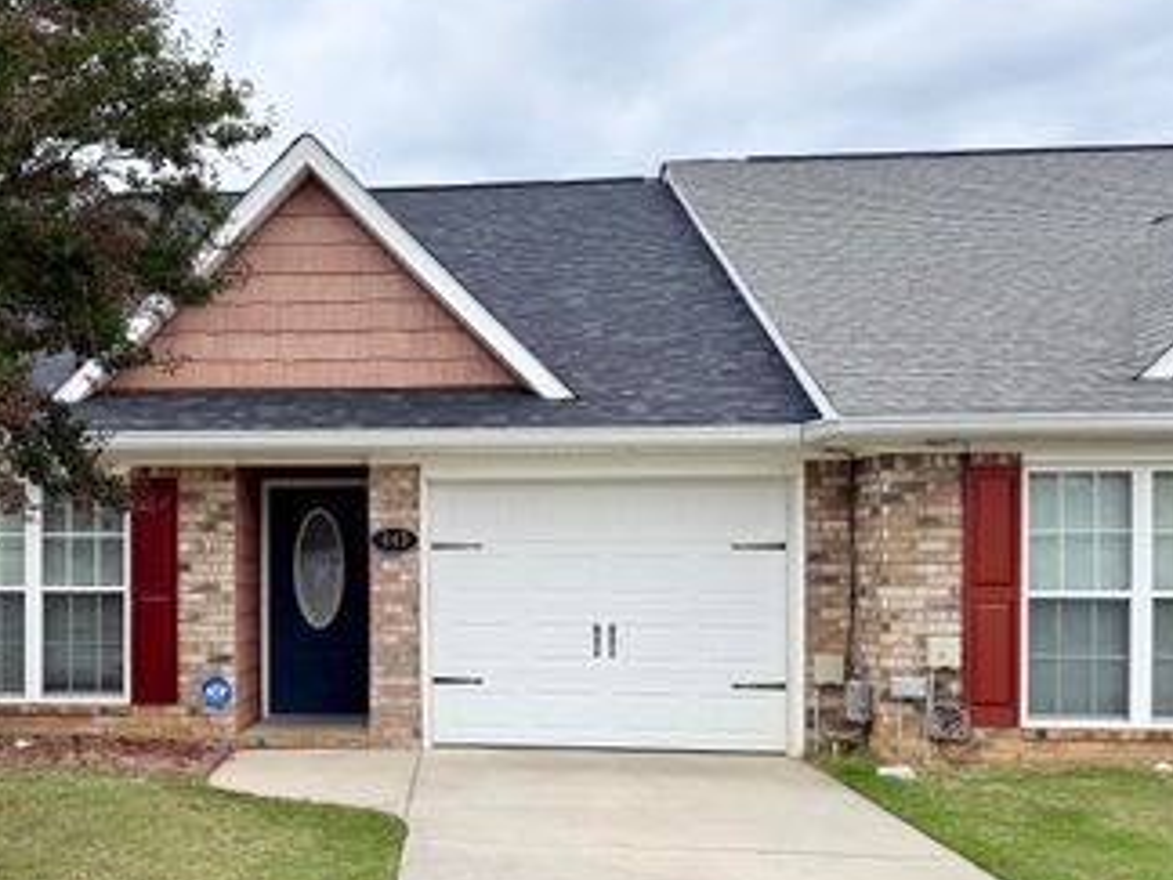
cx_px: 300
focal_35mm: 37
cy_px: 567
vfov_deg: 38.3
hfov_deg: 48.3
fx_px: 1254
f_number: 1.78
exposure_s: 1/3145
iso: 80
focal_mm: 6.76
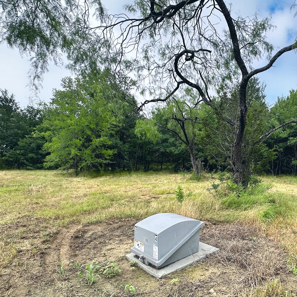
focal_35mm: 25
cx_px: 217
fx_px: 243
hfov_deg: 60.0
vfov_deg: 62.4
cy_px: 176
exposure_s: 1/215
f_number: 2.2
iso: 40
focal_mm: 2.22
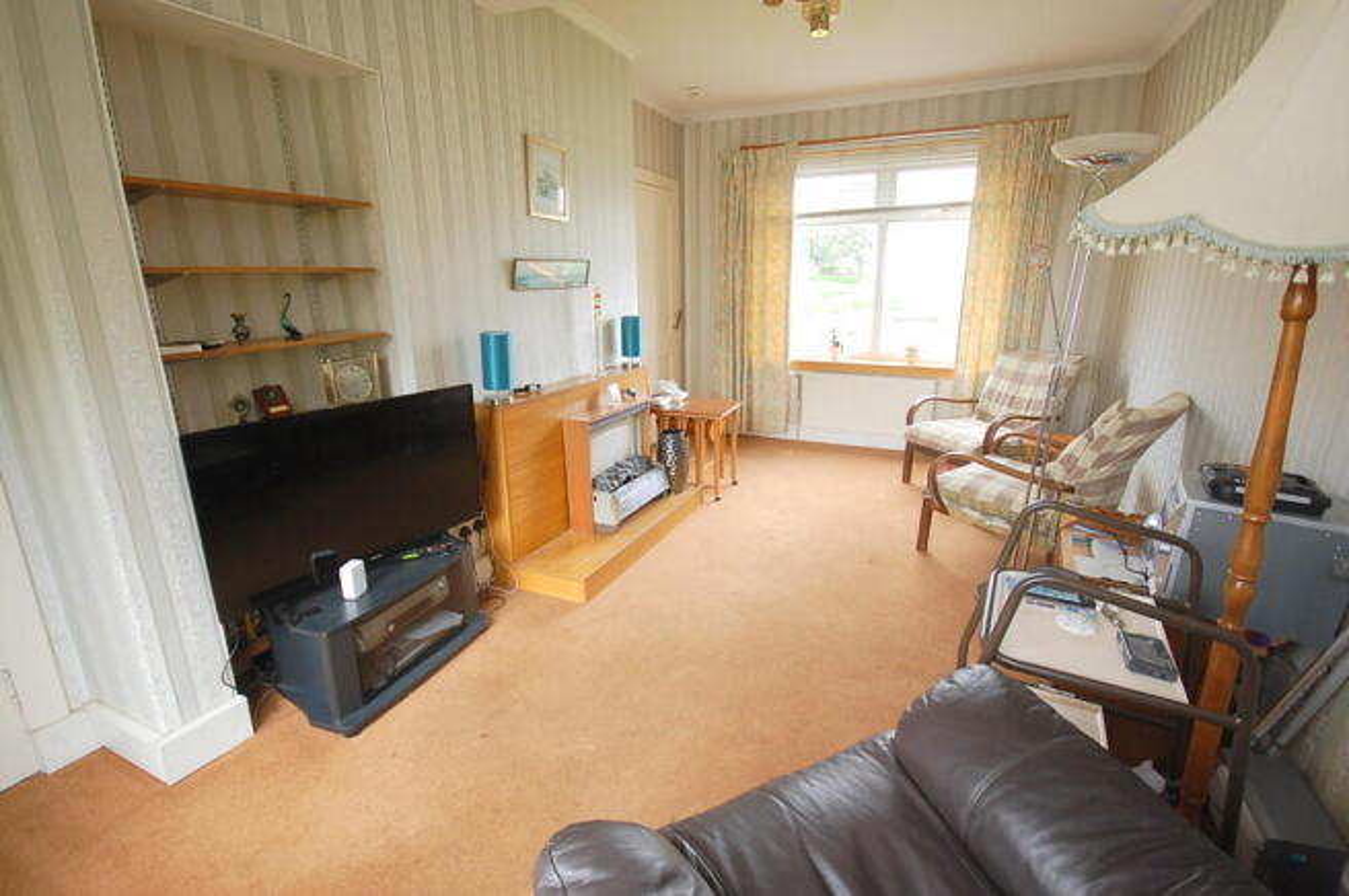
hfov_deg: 100.4
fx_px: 562
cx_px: 674
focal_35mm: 15
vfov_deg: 77.2
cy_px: 448
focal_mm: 10
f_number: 4
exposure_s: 1/40
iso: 400
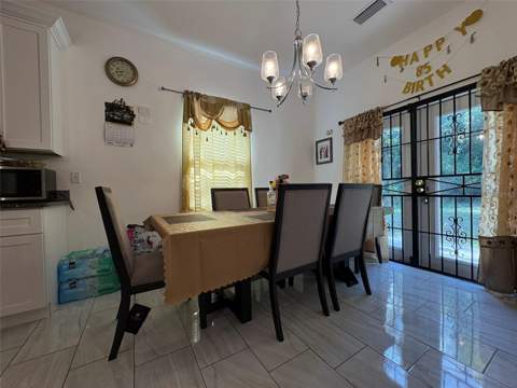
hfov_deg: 102.1
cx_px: 258
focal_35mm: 14
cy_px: 194
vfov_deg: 85.7
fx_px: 209
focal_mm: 2.22
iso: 100
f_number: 2.2
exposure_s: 1/120
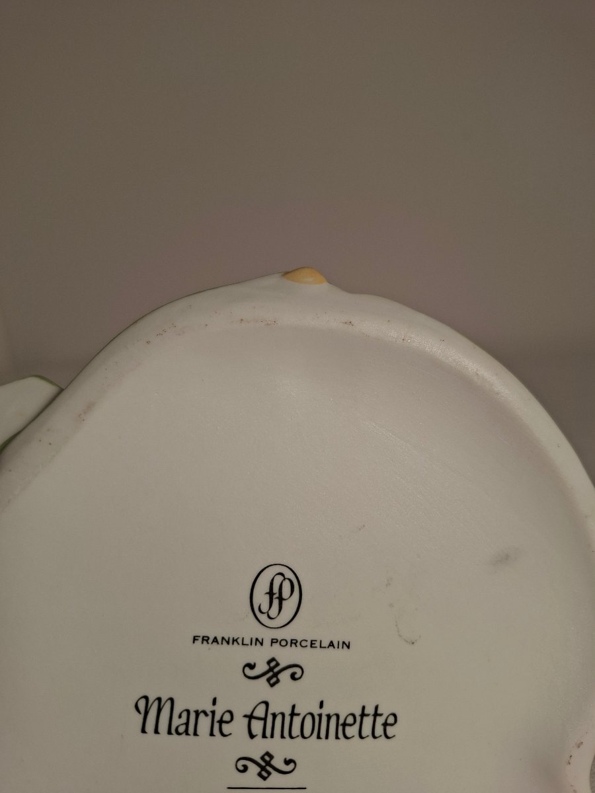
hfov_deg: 58.9
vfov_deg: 73.9
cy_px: 396
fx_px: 527
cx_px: 298
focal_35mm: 23
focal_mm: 5.54
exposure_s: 1/108
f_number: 1.8
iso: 50
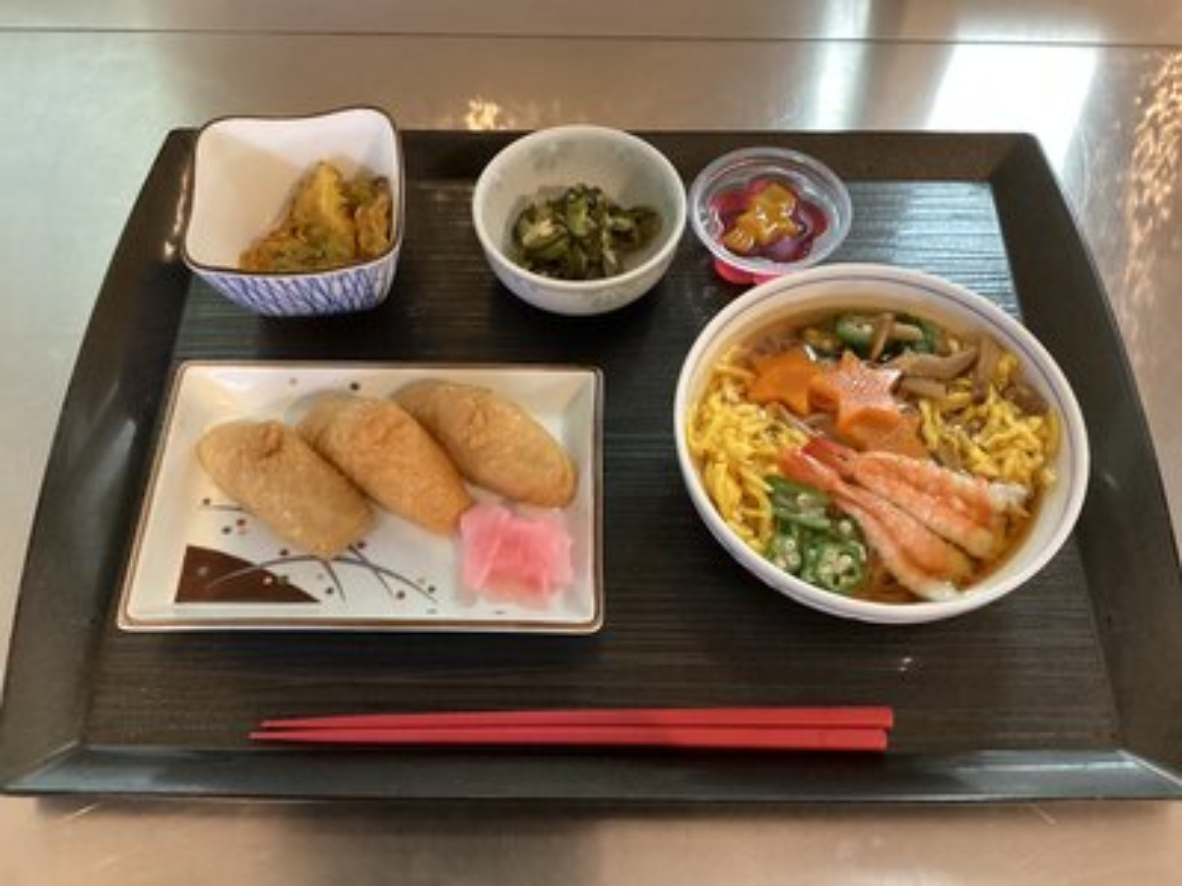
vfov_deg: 45.4
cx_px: 591
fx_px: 1059
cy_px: 443
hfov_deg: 58.4
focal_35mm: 31
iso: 400
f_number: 2.4
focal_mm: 3.3
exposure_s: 1/30
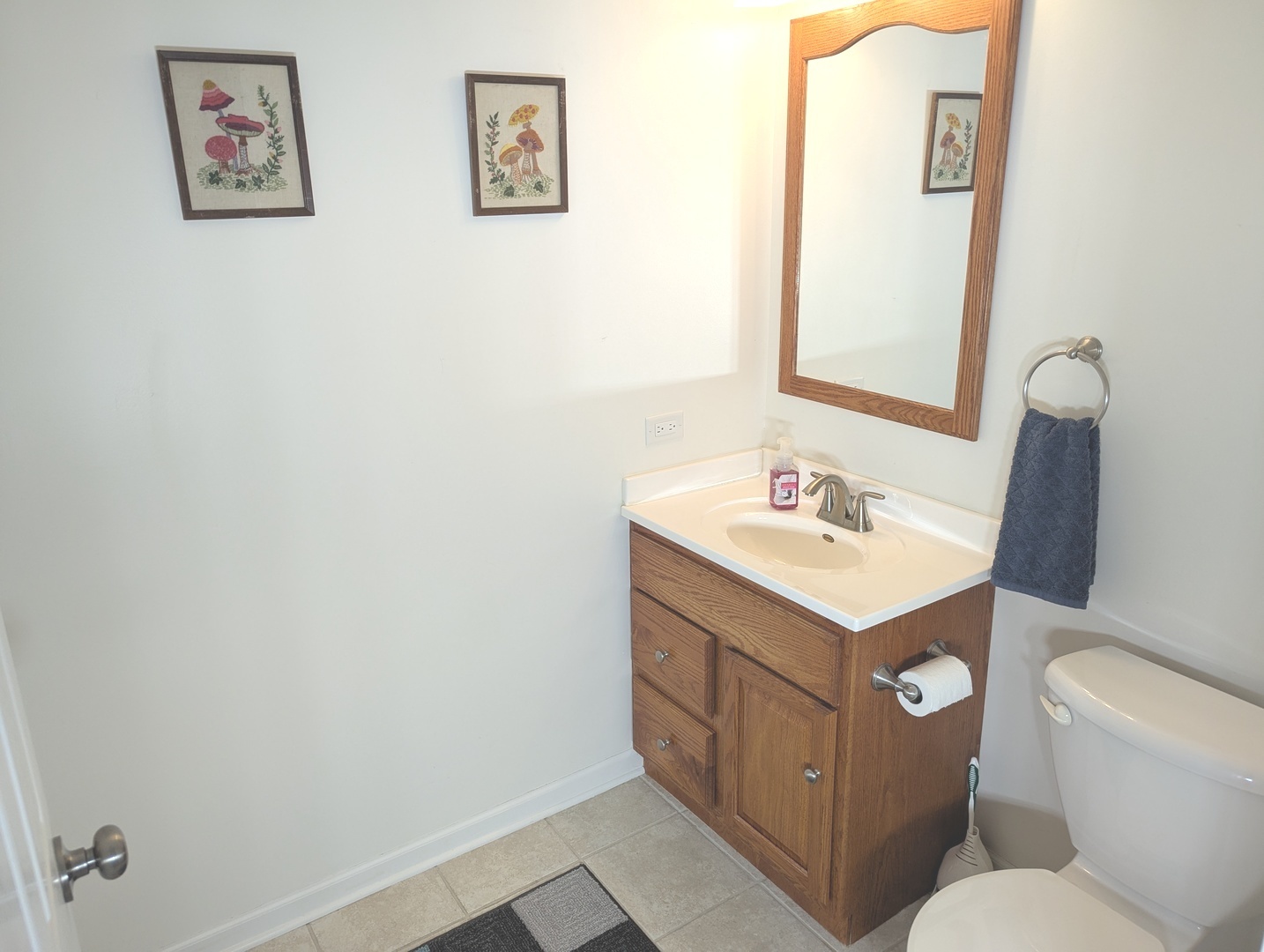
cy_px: 476
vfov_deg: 56.9
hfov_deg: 71.5
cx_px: 632
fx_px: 878
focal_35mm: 24
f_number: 1.85
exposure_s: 1/155
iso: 33
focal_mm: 6.81
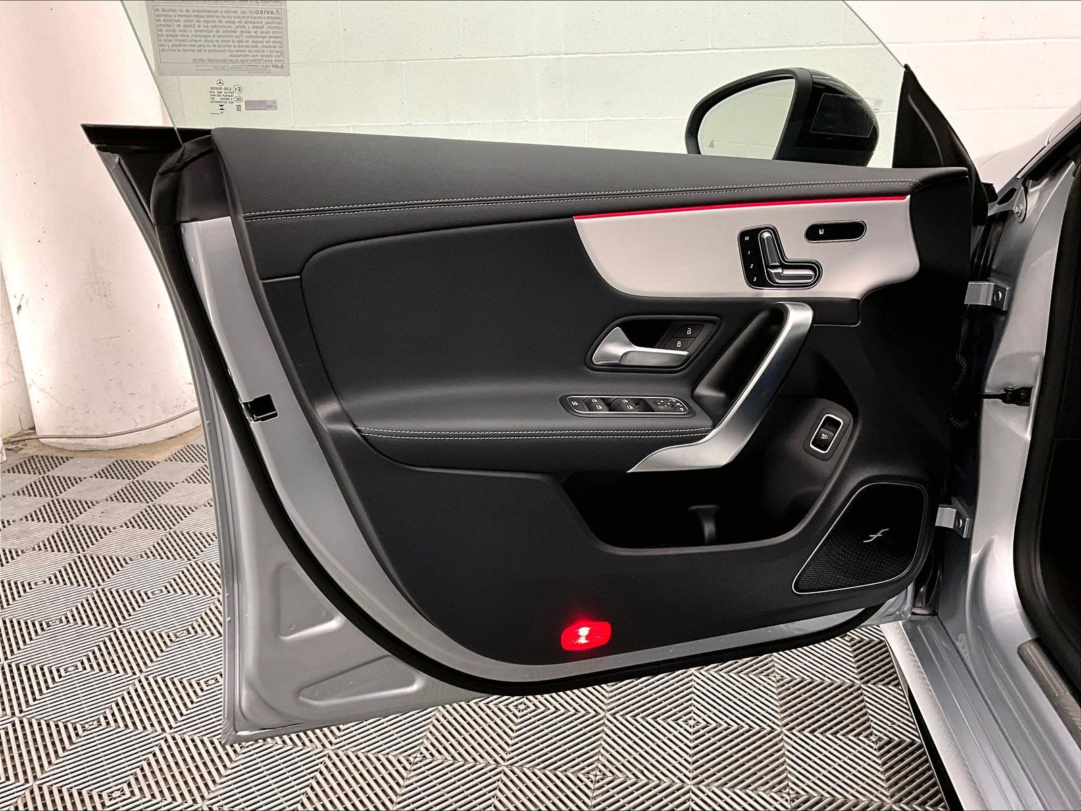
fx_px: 906
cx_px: 540
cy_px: 406
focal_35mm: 29
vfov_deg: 48.2
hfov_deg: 61.7
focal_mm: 3
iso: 100
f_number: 1.8
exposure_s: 1/60
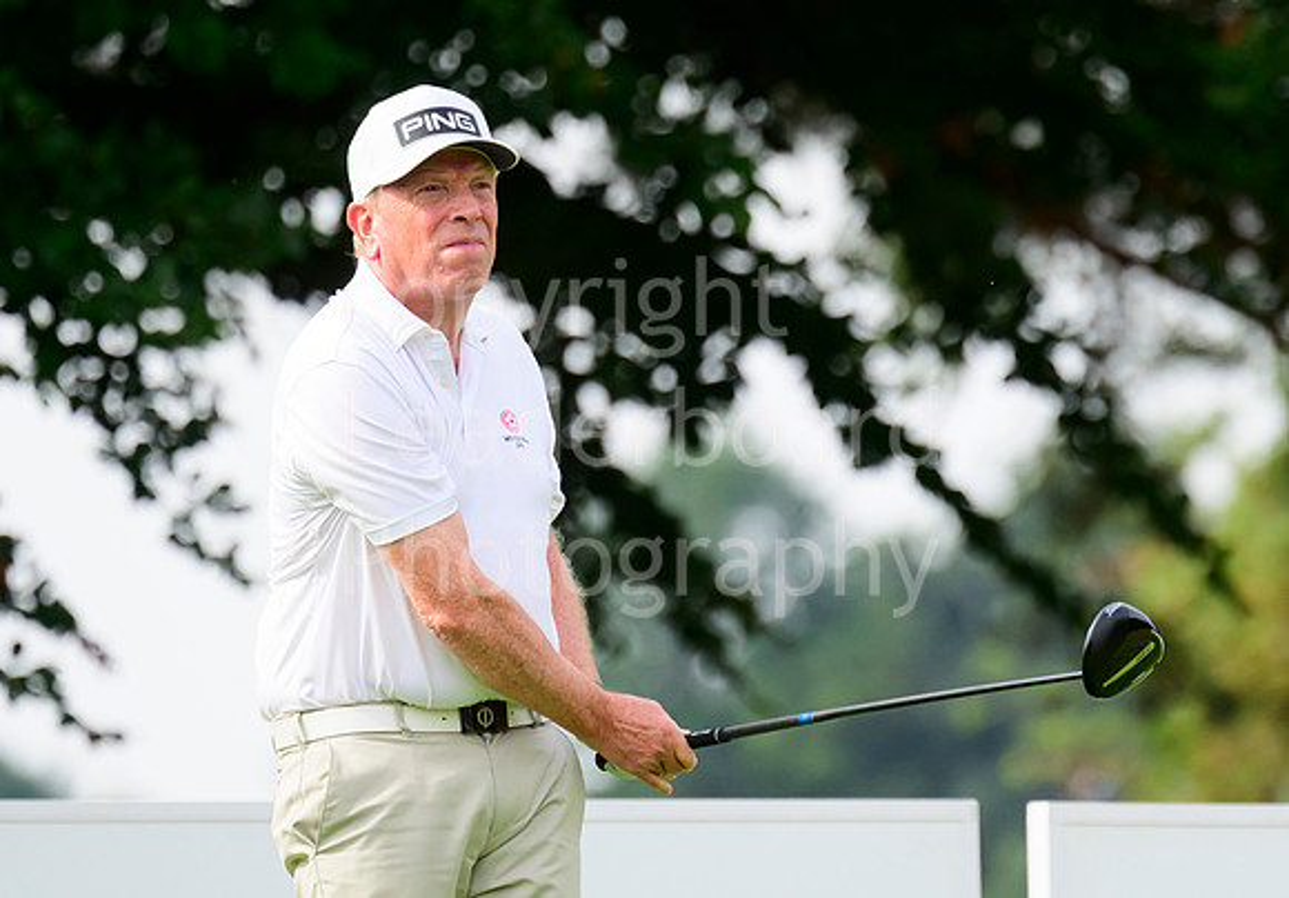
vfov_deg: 2.0
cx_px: 757
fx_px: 26300
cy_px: 394
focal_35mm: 724
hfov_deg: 2.8
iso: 1600
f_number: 6.3
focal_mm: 400
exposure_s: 1/2500
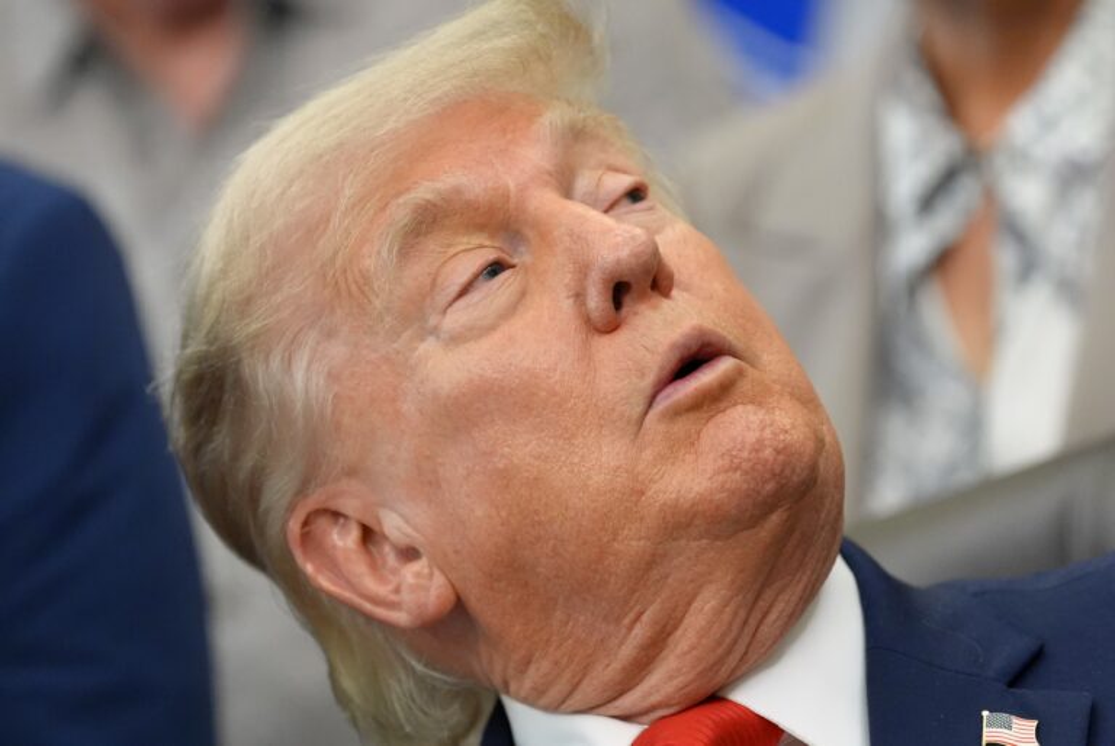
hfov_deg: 6.9
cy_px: 373
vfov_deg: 4.6
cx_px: 558
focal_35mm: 300
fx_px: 9302
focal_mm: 200
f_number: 3.2
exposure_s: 1/250
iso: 4000
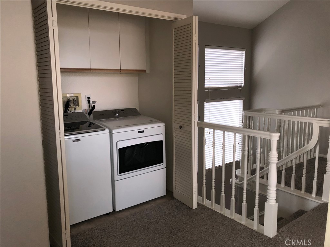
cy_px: 124
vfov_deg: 49.7
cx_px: 165
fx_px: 267
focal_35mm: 28
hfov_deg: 63.4
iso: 50
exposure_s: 1/120
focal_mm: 3.99
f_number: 1.8
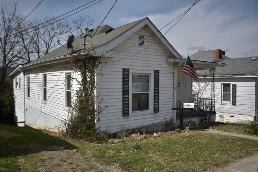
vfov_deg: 43.6
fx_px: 215
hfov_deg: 61.9
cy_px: 86
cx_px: 129
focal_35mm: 30
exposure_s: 1/2000
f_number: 3.8
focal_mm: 20
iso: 110
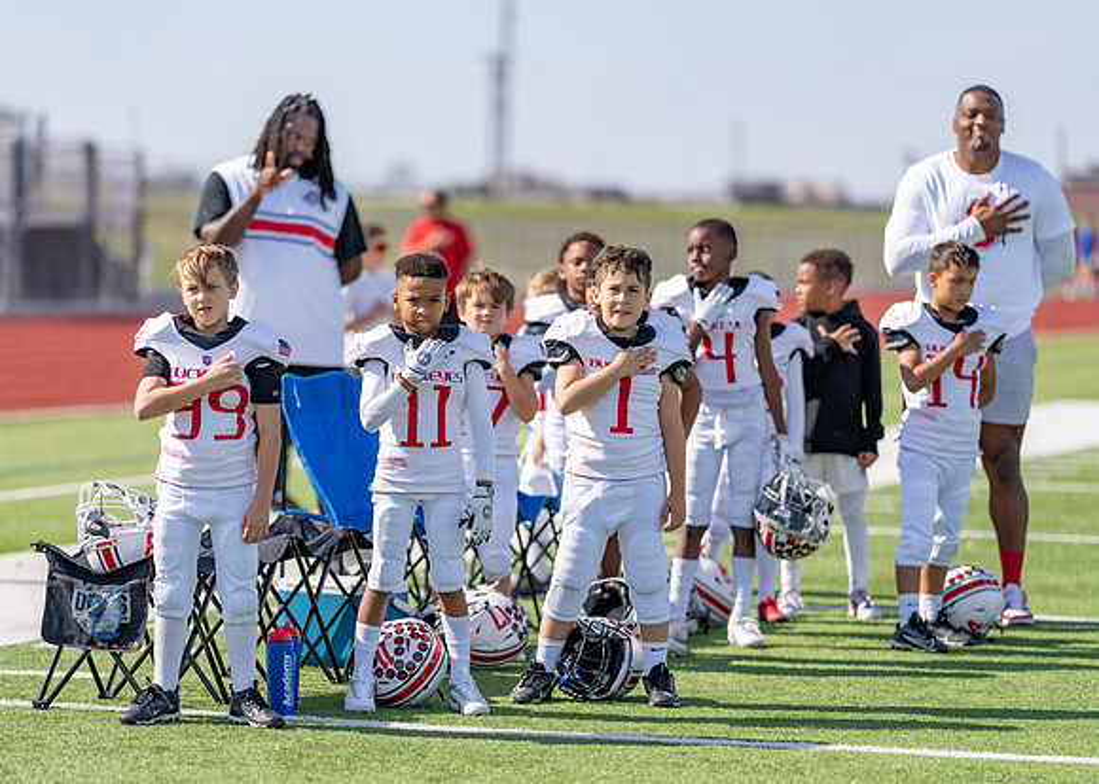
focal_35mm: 155
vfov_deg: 9.3
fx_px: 4840
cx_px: 497
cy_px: 430
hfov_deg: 13.0
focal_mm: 135
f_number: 1.8
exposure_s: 1/4000
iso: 100
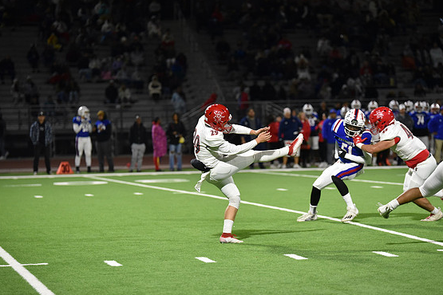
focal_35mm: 162
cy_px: 144
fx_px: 1993
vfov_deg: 8.5
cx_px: 223
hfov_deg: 12.7
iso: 4000
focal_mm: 155
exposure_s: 1/640
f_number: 2.8
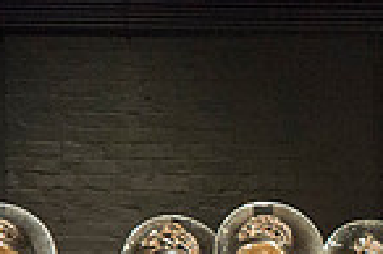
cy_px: 500
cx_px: 682
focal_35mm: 576
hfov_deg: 3.6
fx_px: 6121
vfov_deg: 2.4
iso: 2500
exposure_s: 1/500
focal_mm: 145
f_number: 2.8
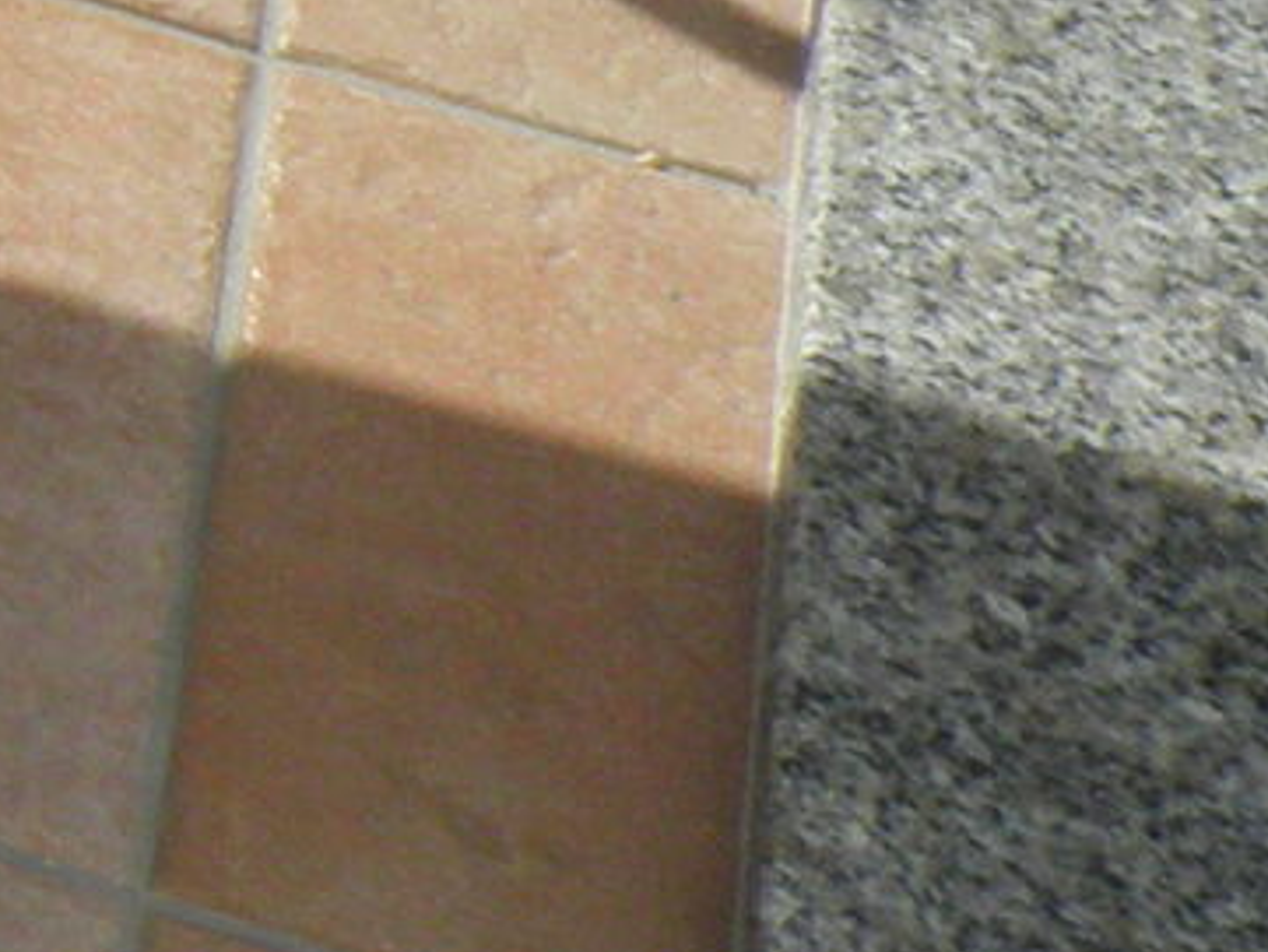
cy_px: -1967
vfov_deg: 6.3
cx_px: -3246
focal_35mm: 217
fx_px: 7951
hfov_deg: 7.4
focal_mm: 4.9
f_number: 5.7
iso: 50
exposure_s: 1/500
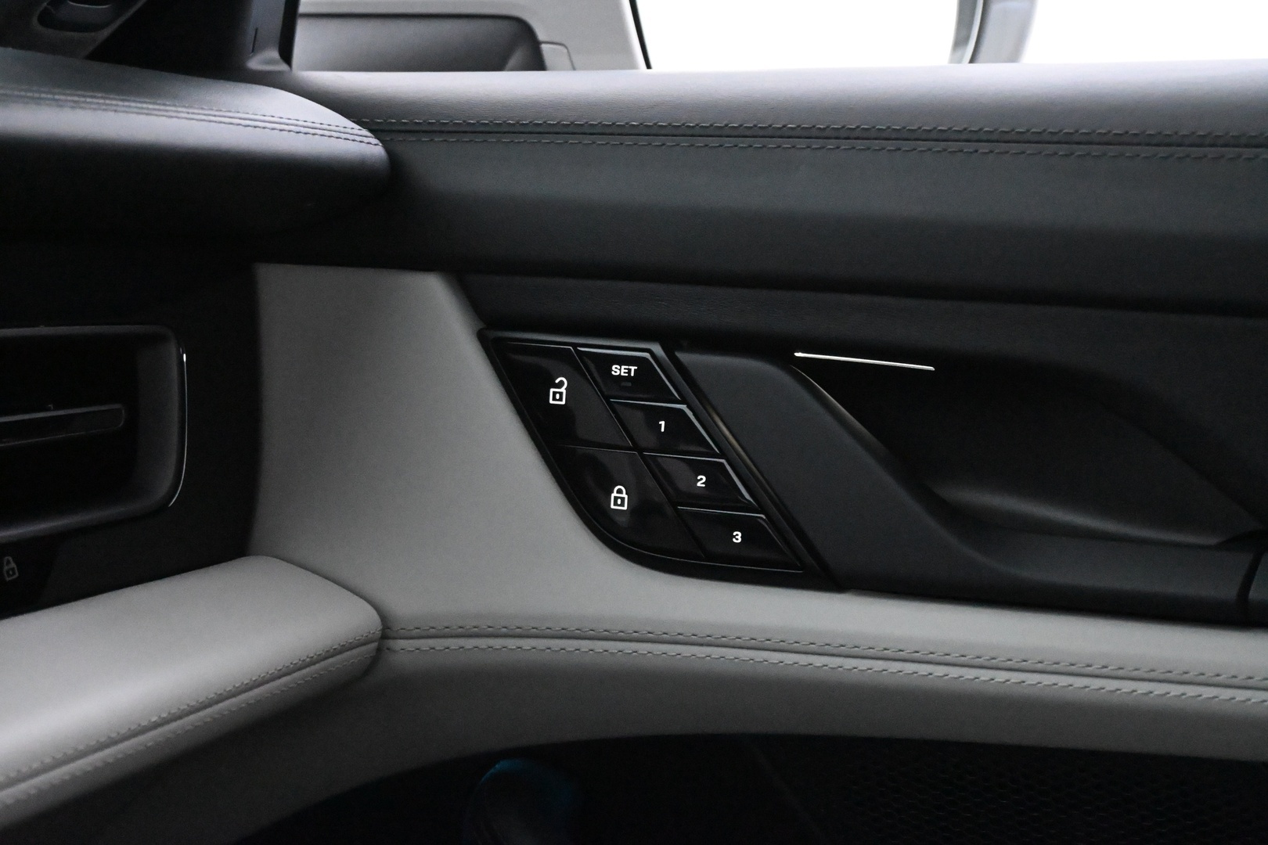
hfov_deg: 29.9
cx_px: 634
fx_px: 2377
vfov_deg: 20.2
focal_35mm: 68
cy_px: 422
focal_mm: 45
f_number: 6
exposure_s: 1/50
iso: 12800
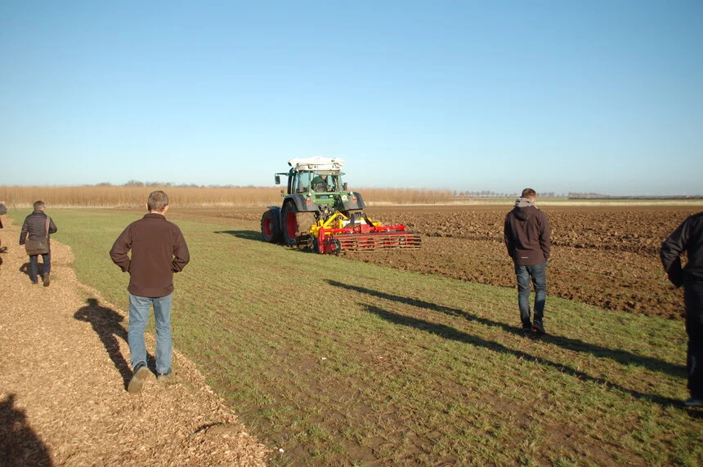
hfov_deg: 53.2
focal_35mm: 36
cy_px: 234
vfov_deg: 36.8
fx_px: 702
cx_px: 352
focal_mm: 24
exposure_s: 1/1000
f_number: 4
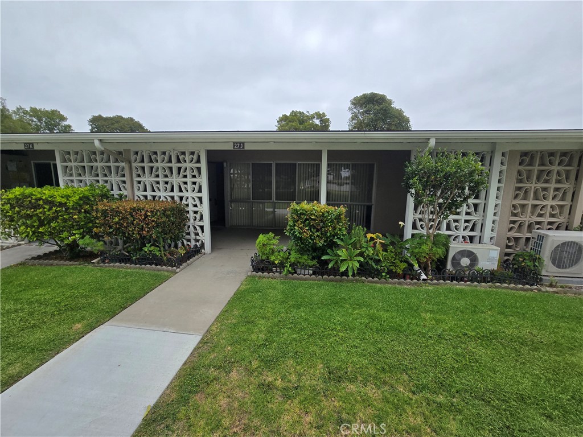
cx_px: 292
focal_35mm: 13
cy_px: 218
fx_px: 219
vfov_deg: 89.9
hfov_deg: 106.2
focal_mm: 2.2
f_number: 2.2
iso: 50
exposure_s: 1/2510
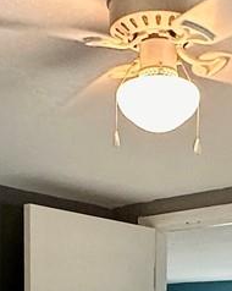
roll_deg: -1.4
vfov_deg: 18.3
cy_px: 449
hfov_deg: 16.6
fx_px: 791
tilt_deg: -6.3
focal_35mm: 92
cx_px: 175
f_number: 2.2
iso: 160
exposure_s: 1/60
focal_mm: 2.22
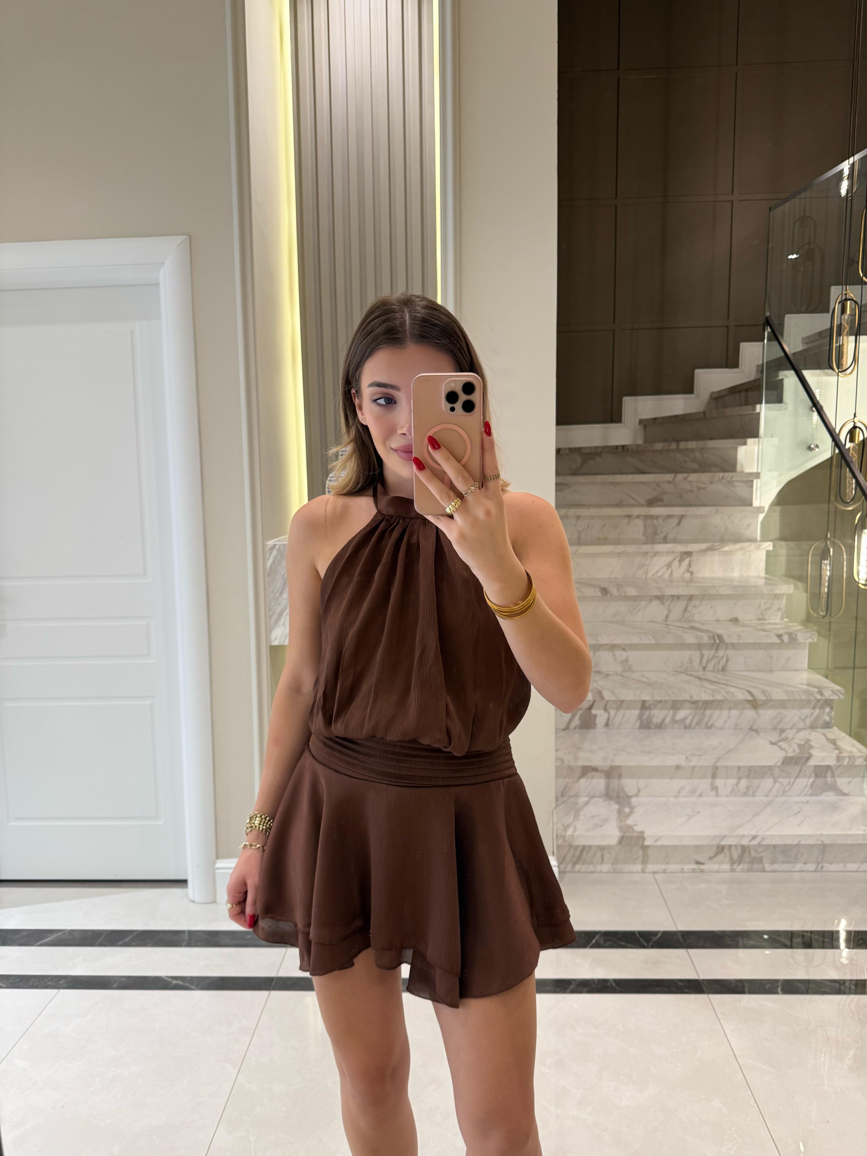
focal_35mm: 24
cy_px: 578
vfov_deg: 71.6
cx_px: 434
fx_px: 801
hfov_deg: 56.8
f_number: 1.78
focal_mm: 6.76
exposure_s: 1/50
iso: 125
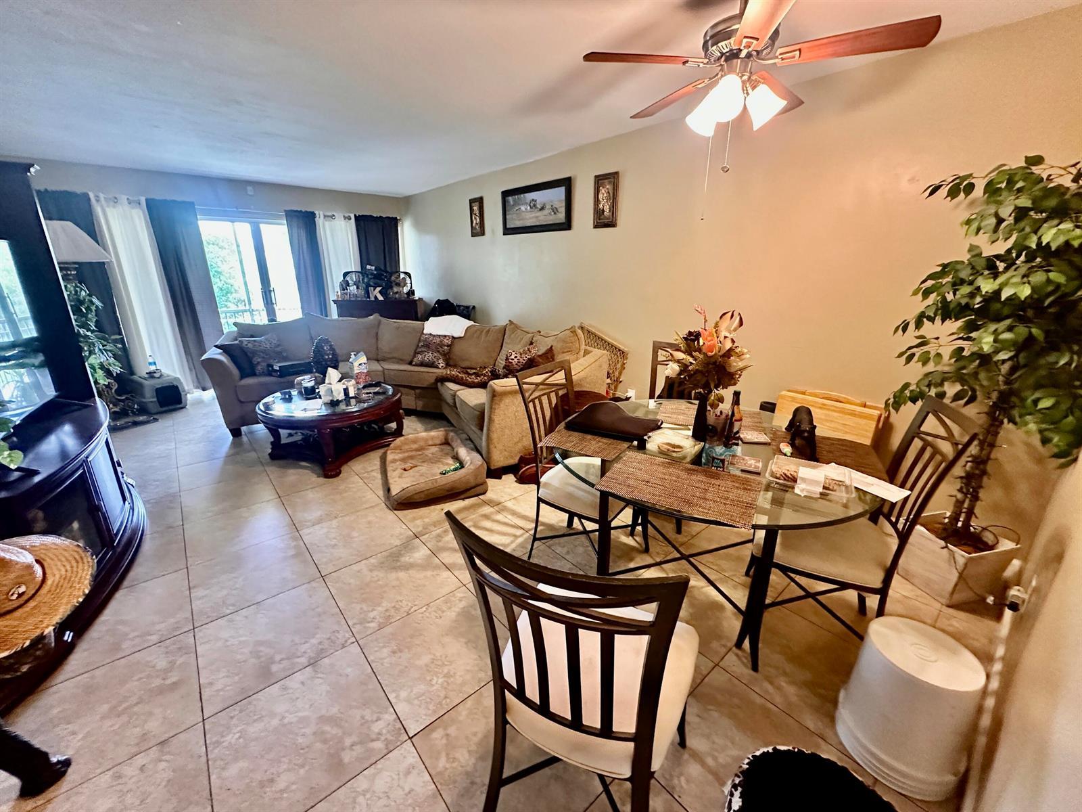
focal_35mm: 14
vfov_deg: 85.7
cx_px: 541
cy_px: 406
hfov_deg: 102.1
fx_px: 438
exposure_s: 1/60
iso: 800
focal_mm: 2.22
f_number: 2.2
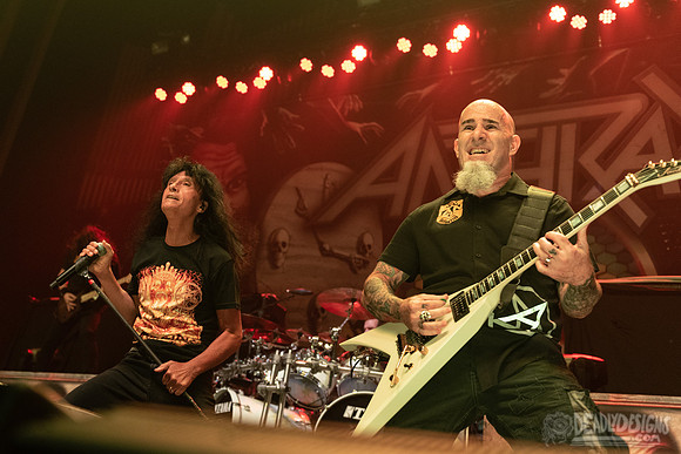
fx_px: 791
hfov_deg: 46.4
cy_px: 215
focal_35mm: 42
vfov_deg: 32.1
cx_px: 275
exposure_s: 1/640
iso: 2500
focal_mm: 35
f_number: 3.2
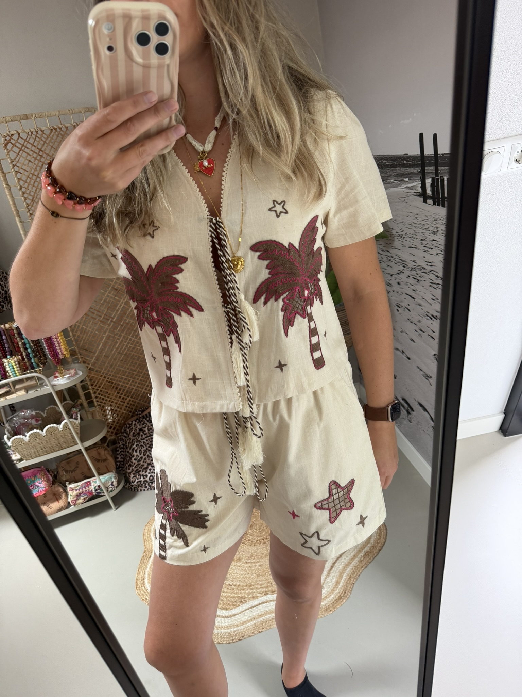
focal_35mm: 24
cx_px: 261
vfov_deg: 71.6
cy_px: 348
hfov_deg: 56.8
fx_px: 483
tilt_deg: -43.8
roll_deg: +8.1
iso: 200
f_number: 1.78
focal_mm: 6.76
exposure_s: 1/67
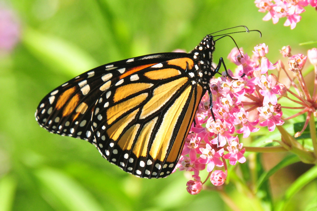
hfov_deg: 6.9
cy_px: 106
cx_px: 158
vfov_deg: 4.6
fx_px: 2641
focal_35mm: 300
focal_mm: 200
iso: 640
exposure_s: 1/400
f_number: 10
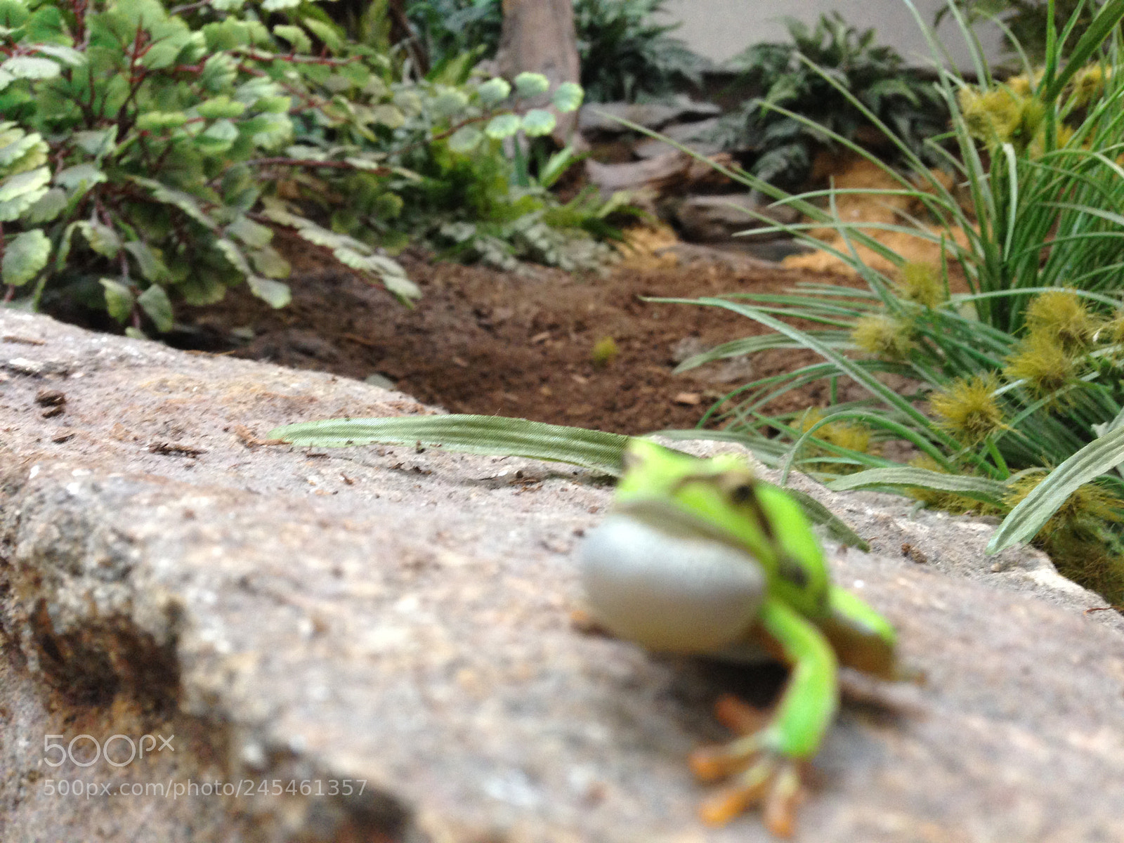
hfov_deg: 55.4
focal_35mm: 33
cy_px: 422
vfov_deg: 42.9
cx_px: 562
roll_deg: +0.5
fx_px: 1072
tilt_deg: -19.0
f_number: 2.4
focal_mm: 4.12
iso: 160
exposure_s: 1/20
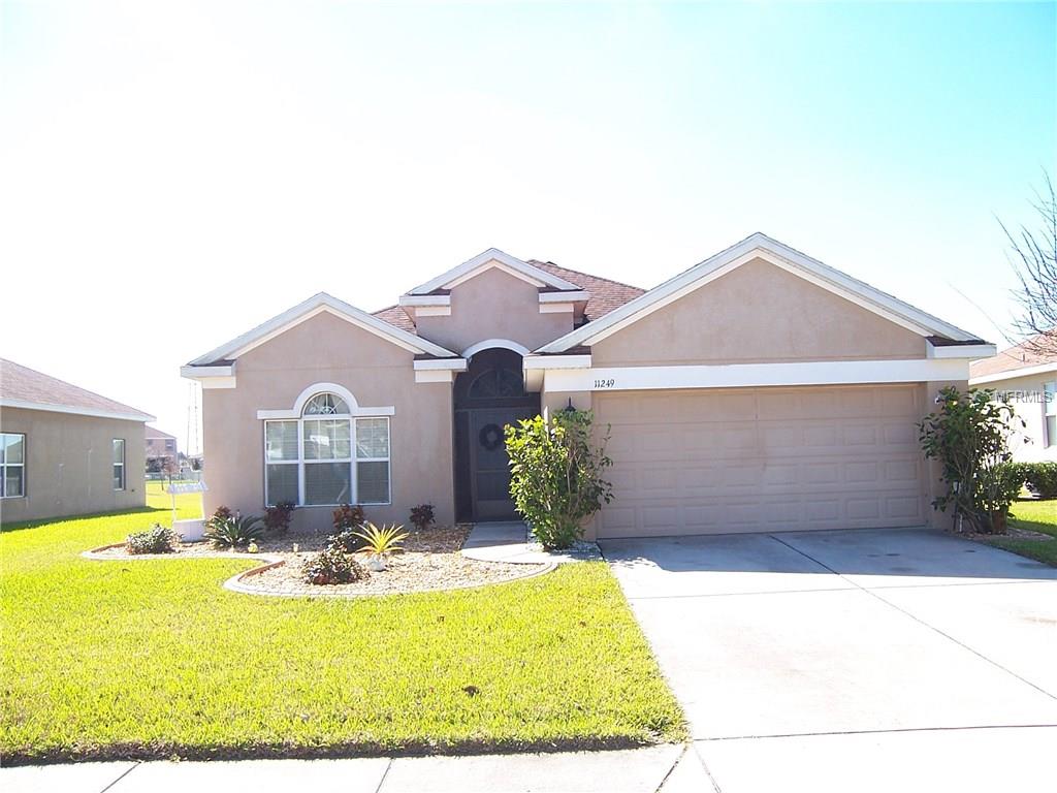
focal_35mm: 33
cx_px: 528
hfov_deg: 55.4
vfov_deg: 42.9
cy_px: 396
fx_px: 1008
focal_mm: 5.5
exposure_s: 1/350
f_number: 3.4
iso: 80
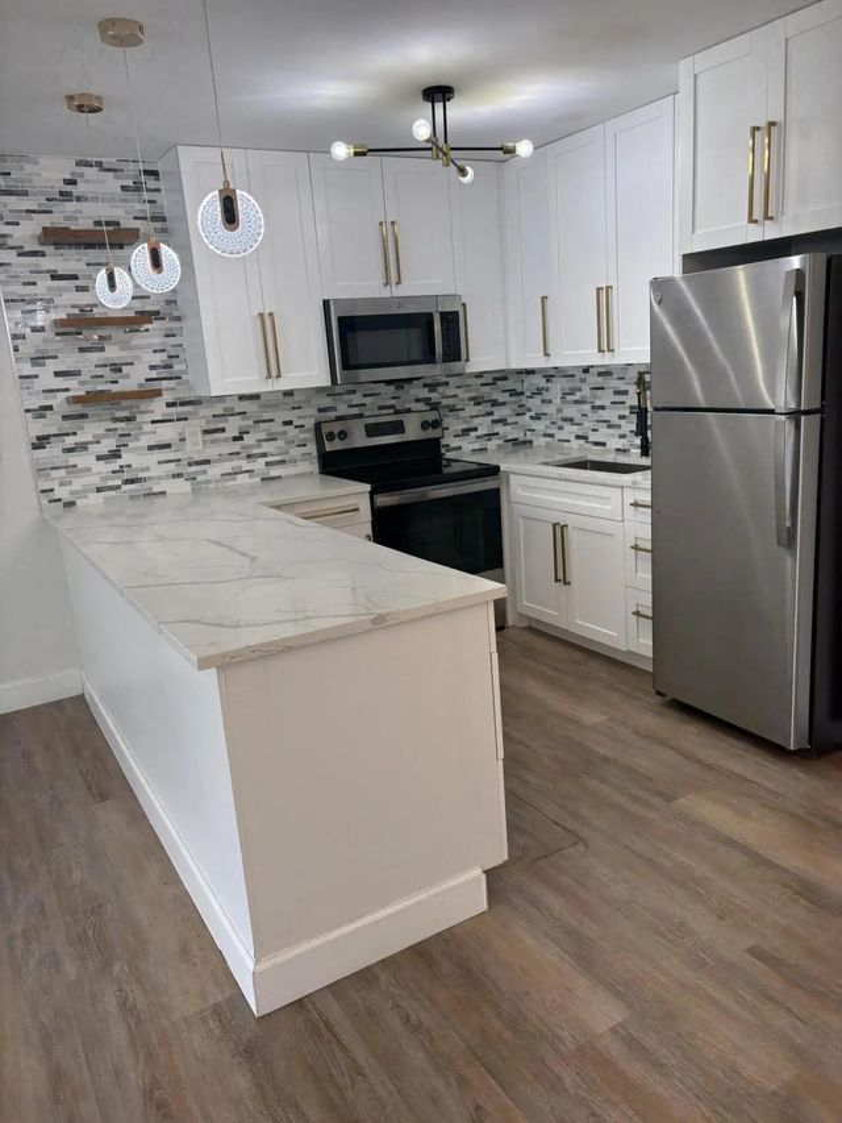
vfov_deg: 67.3
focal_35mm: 26
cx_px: 421
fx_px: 843
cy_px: 562
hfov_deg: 53.1
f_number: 1.6
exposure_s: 1/153
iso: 64
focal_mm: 5.96
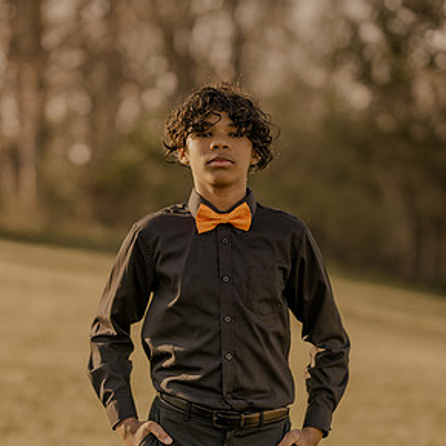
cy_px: 292
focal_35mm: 112
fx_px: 1633
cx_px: 226
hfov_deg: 15.6
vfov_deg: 15.5
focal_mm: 85
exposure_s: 1/800
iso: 100
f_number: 1.8
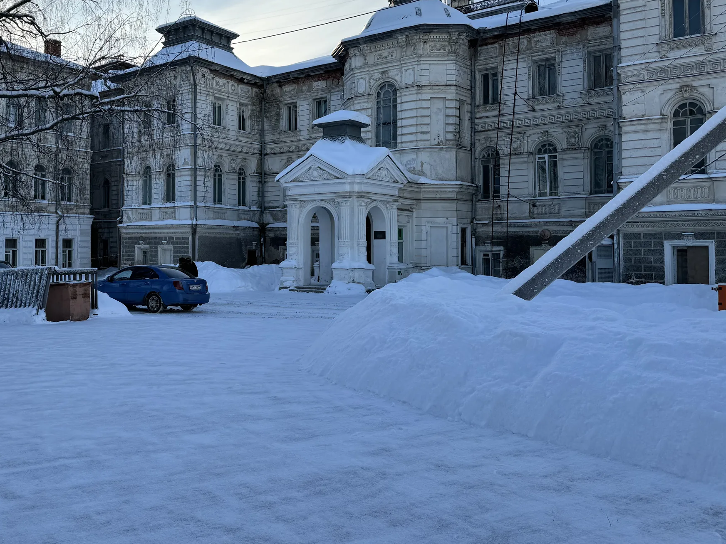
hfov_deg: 54.0
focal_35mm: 33
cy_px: 219
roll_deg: -0.3
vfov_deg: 42.8
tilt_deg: +4.0
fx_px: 692
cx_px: 232
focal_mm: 6.86
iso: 80
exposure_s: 1/2174
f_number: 1.78
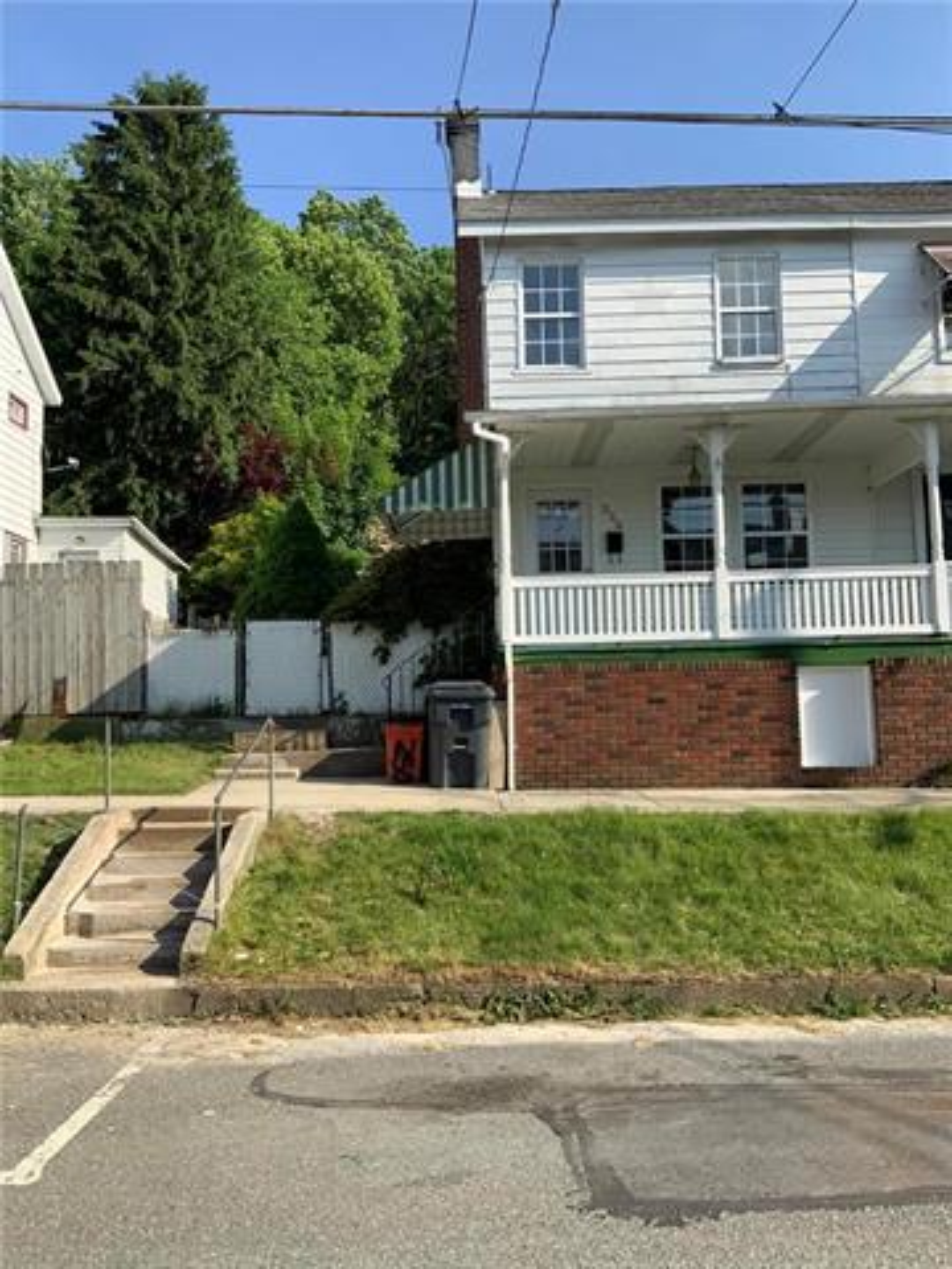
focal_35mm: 29
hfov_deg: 48.2
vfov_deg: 61.7
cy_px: 634
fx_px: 1063
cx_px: 476
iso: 16
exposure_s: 1/1451
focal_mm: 3
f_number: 1.8
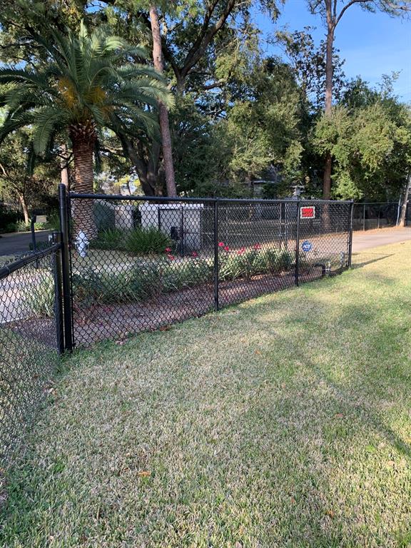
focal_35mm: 26
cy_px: 274
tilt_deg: -7.1
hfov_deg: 53.1
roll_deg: +1.3
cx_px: 206
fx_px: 412
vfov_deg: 67.3
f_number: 1.8
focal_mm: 4.25
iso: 25
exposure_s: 1/311
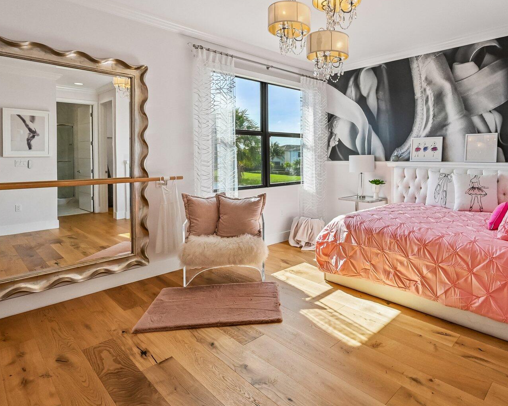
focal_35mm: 21
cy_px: 163
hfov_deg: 76.5
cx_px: 312
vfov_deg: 65.0
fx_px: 316
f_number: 8
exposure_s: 1/2000
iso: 2500
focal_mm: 14
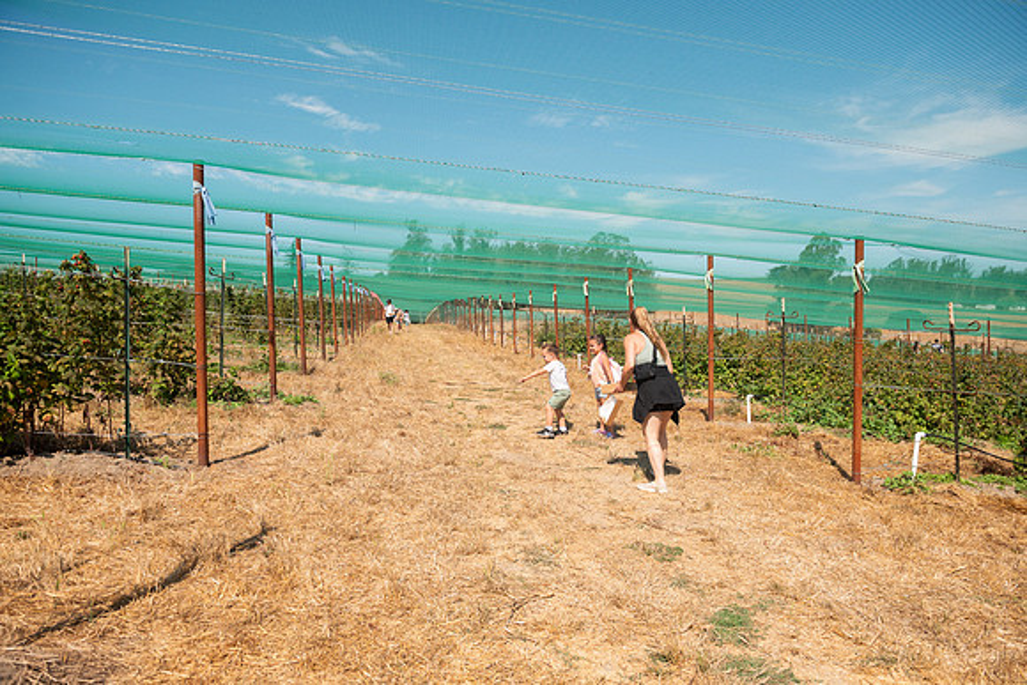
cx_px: 514
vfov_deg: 53.2
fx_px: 685
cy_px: 342
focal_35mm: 24
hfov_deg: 73.7
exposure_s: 1/6400
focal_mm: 24
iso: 500
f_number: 4
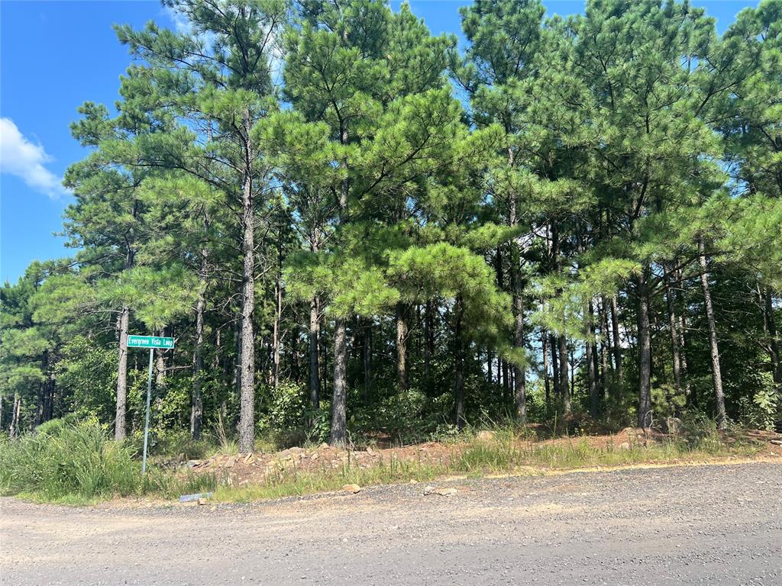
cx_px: 391
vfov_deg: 53.1
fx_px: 587
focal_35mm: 26
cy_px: 293
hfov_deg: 67.3
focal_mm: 5.7
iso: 50
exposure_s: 1/1553
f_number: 1.5
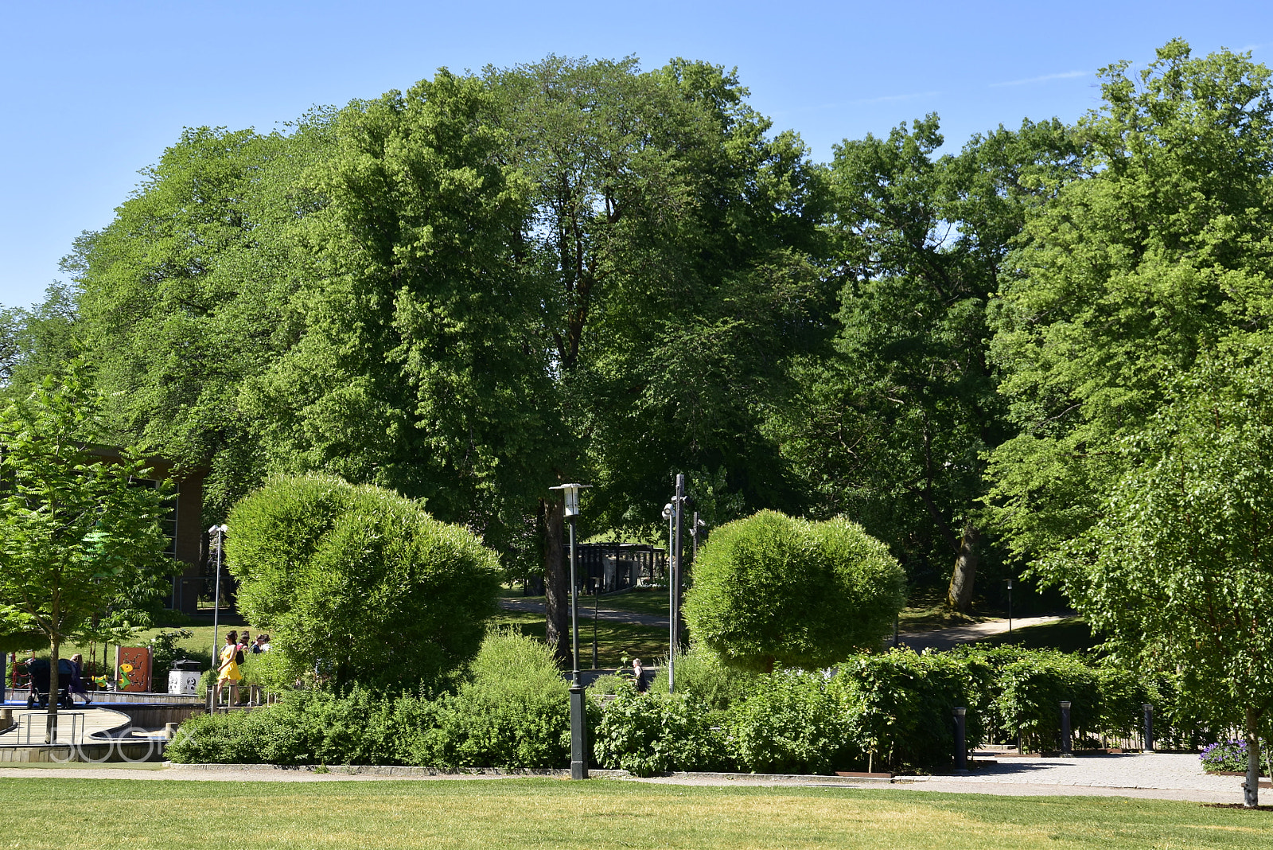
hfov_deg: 27.0
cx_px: 636
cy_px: 425
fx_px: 2653
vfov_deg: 18.2
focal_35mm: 75
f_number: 8
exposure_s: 1/250
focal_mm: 50
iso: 250
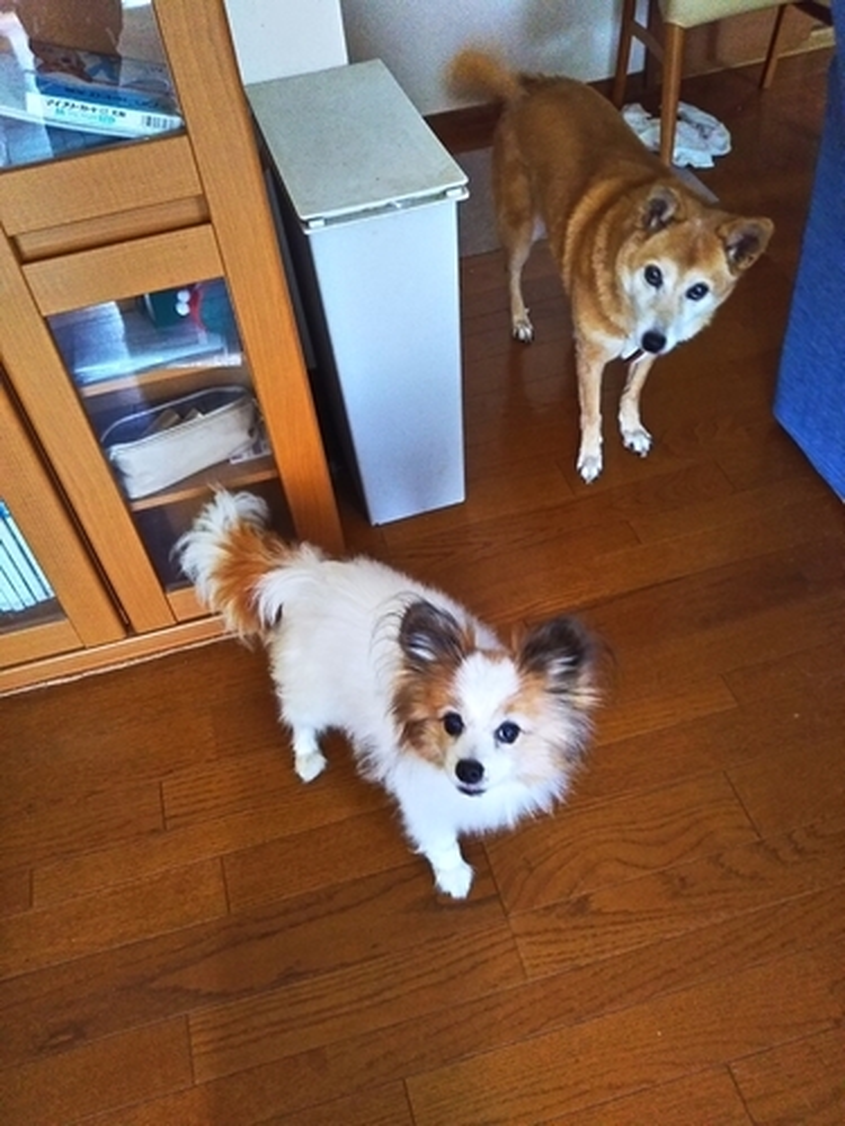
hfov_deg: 46.8
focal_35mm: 30
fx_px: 976
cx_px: 422
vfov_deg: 60.0
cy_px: 563
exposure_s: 1/9
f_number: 2.2
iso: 640
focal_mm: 4
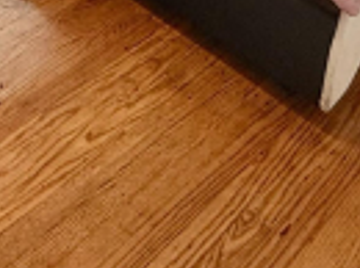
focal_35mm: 72
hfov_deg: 25.9
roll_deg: +2.3
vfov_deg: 14.2
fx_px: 747
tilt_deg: -12.0
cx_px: 15
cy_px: -370
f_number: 2.2
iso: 200
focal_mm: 2.22
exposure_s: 1/60
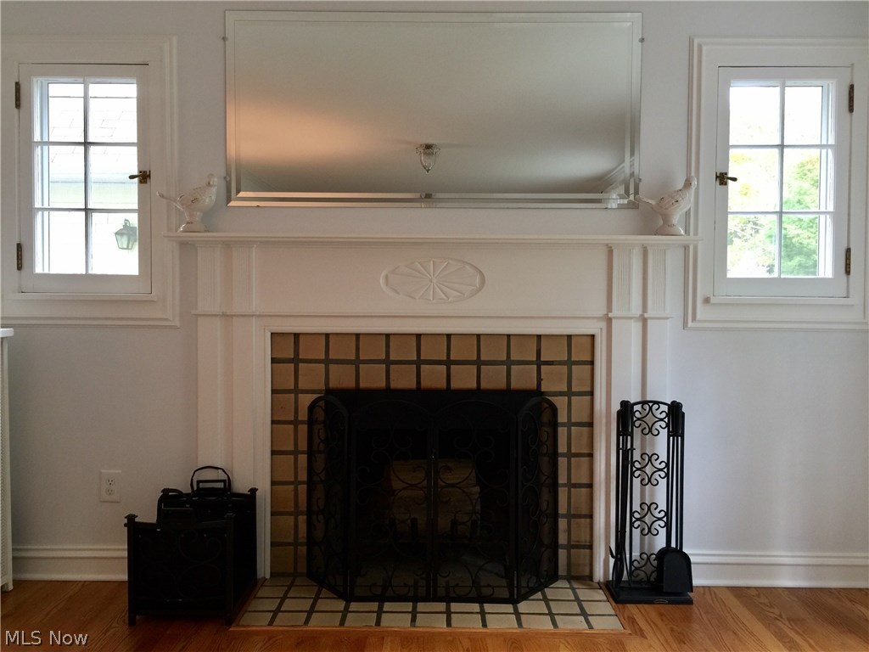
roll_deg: -0.2
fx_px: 728
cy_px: 326
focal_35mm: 29
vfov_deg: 48.2
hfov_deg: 61.7
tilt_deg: -0.4
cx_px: 434
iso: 32
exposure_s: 1/15
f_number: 2.2
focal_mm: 4.15
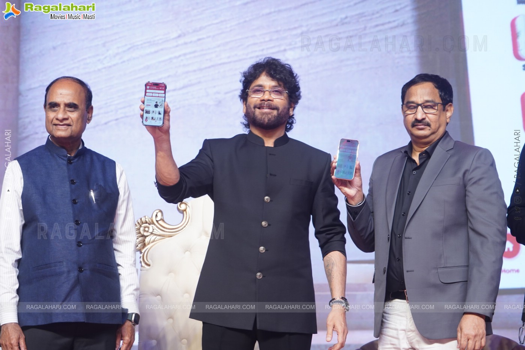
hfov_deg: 20.4
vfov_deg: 13.7
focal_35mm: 100
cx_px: 262
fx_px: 1458
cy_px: 175
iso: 1000
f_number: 6.3
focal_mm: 100
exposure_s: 1/100
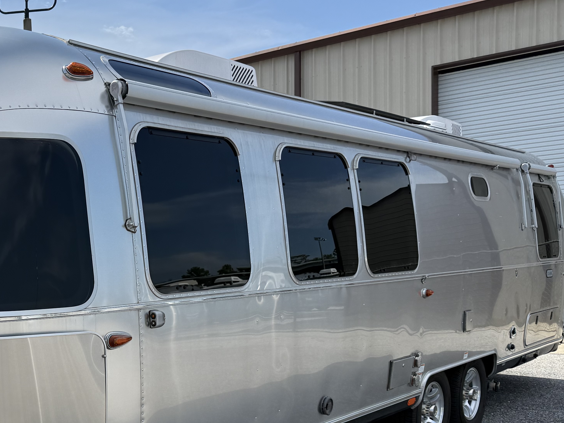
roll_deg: +1.7
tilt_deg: -4.0
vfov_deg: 30.4
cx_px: 109
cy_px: 318
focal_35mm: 47
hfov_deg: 38.8
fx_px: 766
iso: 100
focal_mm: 6.76
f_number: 1.78
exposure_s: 1/6173
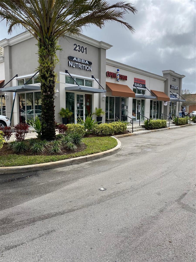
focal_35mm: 26
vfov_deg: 67.3
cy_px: 131
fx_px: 196
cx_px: 98
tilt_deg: -3.5
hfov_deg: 53.1
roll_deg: -0.6
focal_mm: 4.25
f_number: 1.8
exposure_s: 1/2571
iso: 32
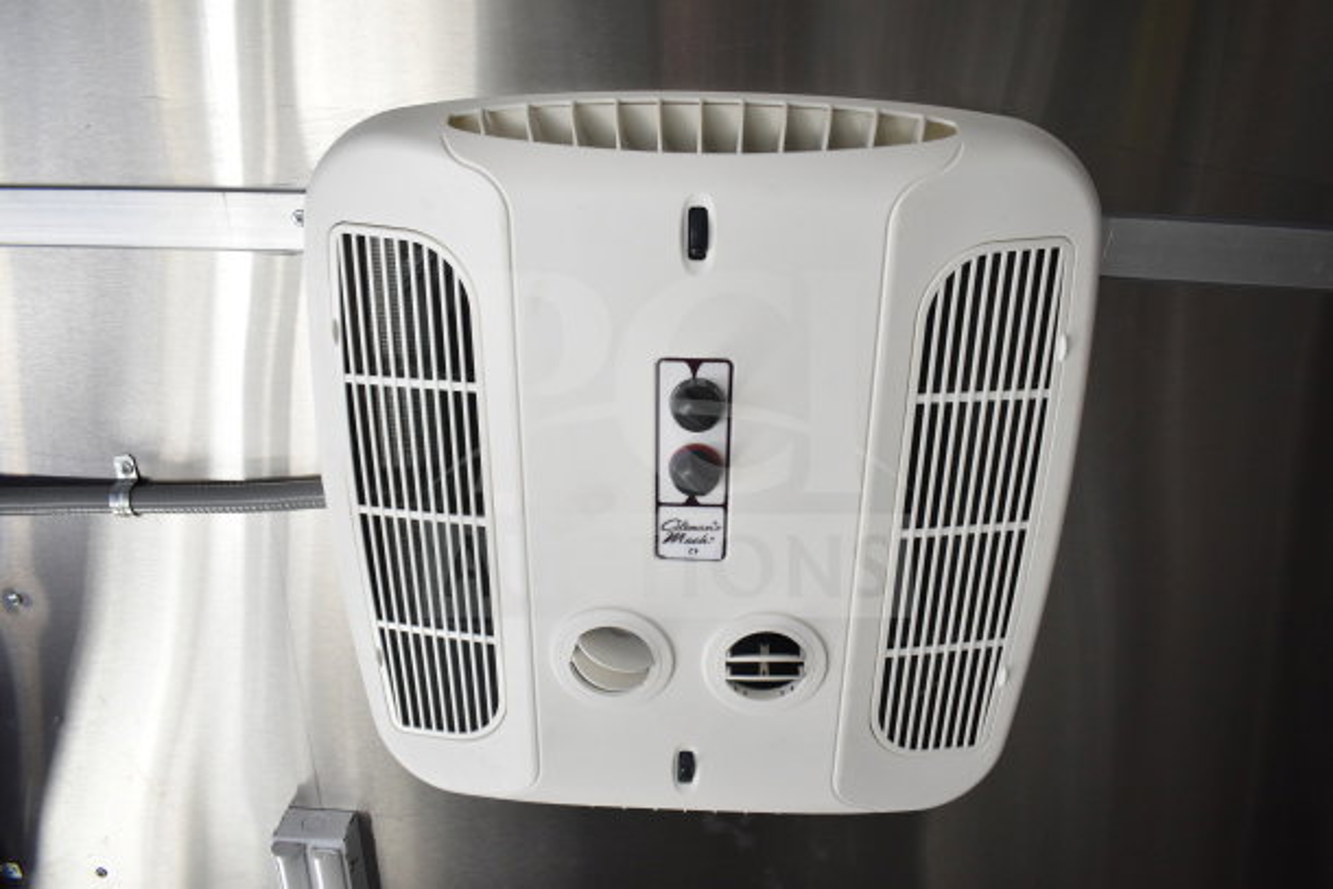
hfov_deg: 67.4
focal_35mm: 27
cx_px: 666
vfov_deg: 48.0
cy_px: 444
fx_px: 1000
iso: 1000
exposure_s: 1/30
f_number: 3.5
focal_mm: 18
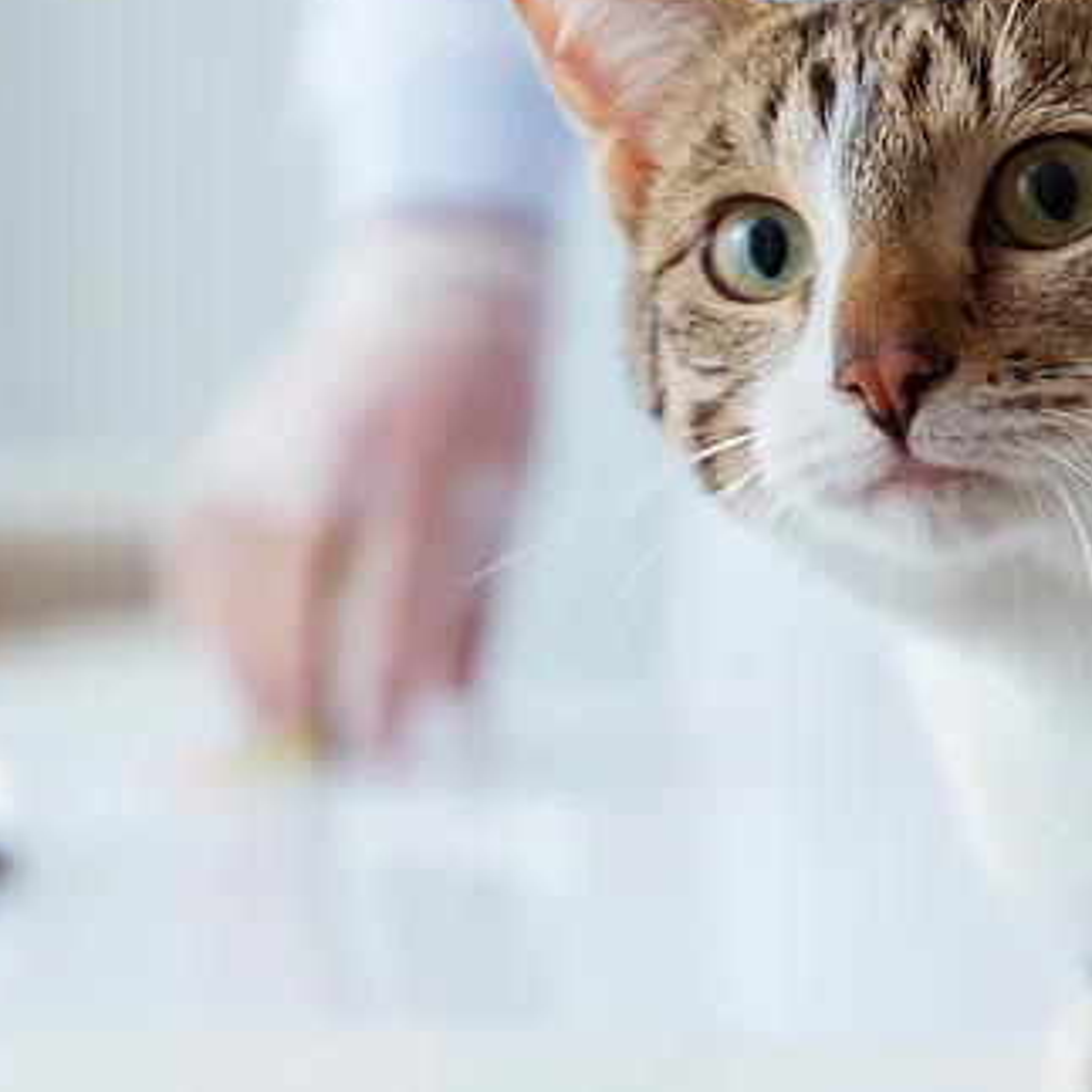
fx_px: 5925
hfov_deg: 10.5
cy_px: 477
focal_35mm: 166
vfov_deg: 10.5
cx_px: 615
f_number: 4
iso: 125
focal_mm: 70
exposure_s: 1/100
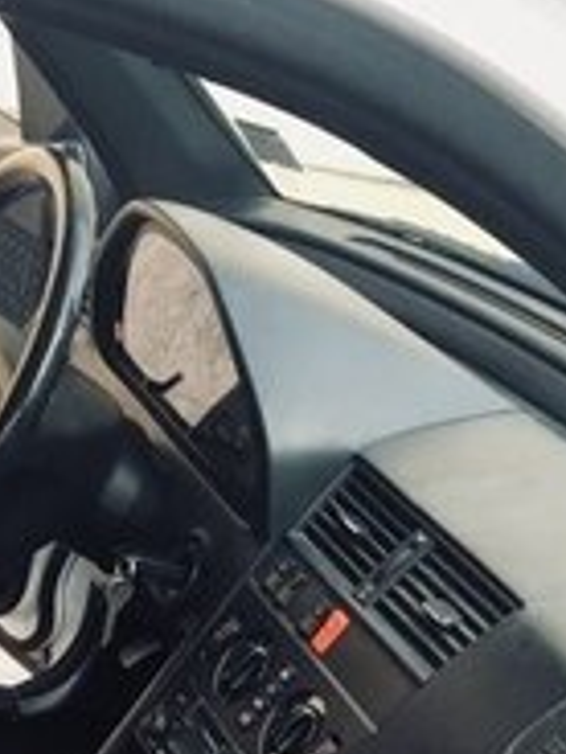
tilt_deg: -37.7
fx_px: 1700
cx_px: -70
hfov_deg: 18.2
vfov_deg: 22.4
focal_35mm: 78
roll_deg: -13.6
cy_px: 983
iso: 25
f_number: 2.2
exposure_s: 1/33
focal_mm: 4.15
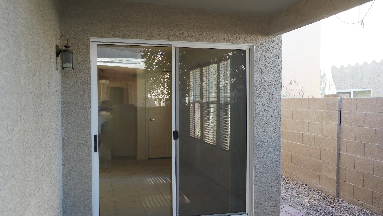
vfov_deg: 32.8
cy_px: 121
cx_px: 209
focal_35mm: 36
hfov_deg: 55.2
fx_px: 366
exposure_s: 1/80
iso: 100
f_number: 3.5
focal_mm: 20
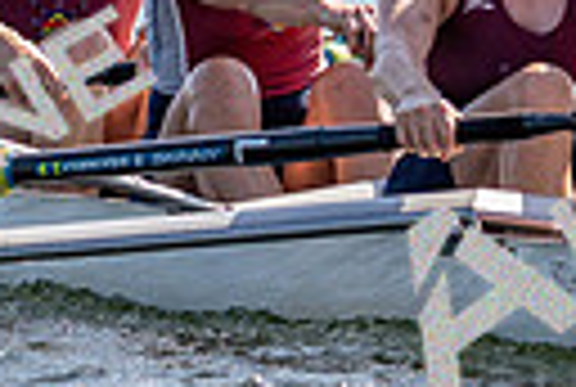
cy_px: -7
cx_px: 22
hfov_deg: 1.8
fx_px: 18459
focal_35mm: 1151
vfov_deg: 1.2
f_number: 5.6
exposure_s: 1/2000
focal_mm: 255
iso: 400
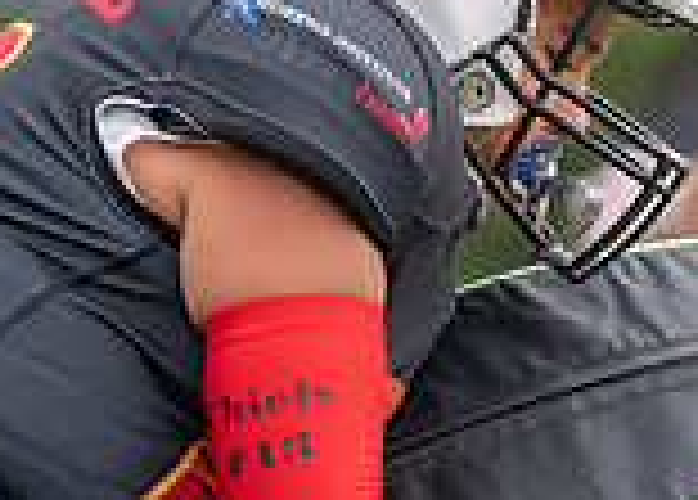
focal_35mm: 612
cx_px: 569
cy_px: 243
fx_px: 12143
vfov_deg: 2.4
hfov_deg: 3.3
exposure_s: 1/1600
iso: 100
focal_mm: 129
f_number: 2.8
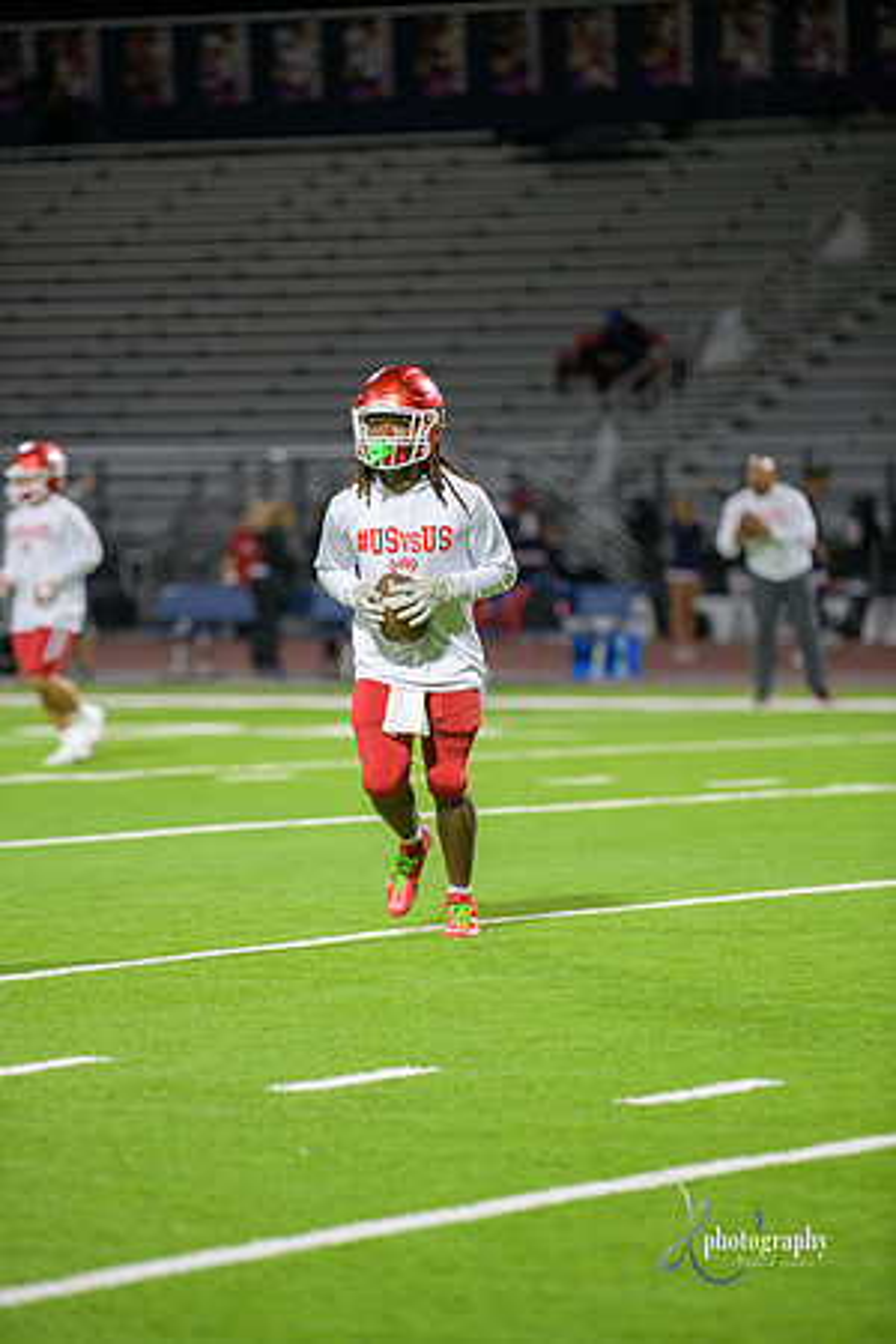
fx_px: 7839
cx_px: 448
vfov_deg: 9.8
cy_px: 672
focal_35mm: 210
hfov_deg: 6.5
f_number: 2.8
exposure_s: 1/250
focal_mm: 210
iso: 1250
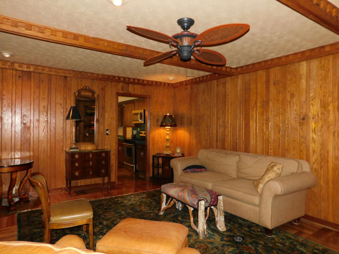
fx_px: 225
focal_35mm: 23
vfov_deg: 58.9
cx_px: 170
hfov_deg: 73.9
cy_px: 127
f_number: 3
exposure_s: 1/30
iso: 320
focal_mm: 4
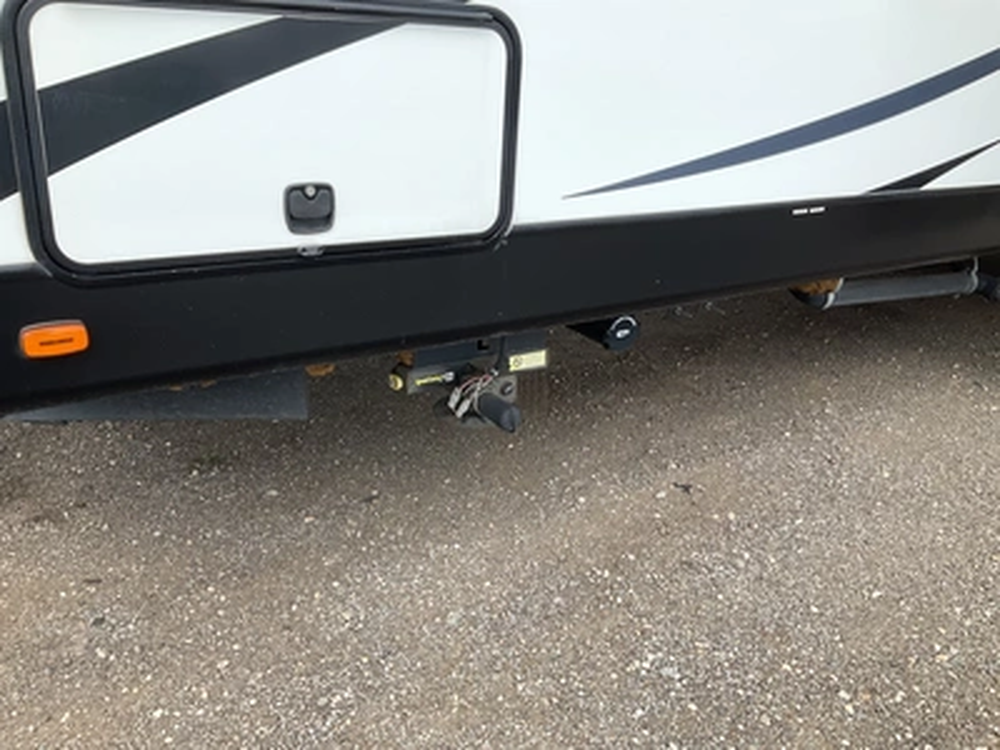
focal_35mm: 29
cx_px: 500
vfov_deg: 48.2
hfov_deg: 61.7
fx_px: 838
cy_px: 375
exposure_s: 1/383
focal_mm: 3
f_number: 1.8
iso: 25
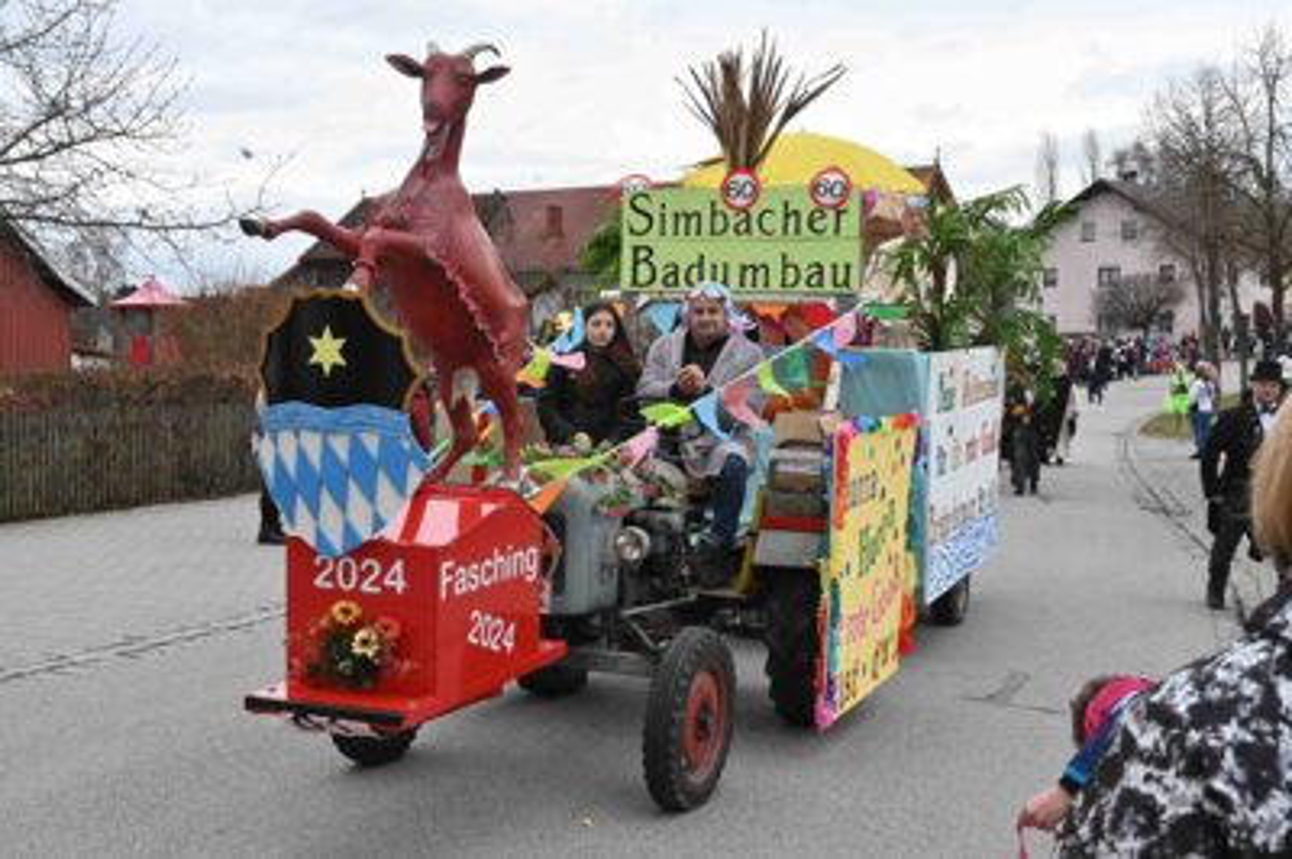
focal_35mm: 45
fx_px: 1614
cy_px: 430
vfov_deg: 29.8
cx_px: 646
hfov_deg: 43.6
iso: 2500
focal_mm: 45
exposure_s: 1/640
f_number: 13
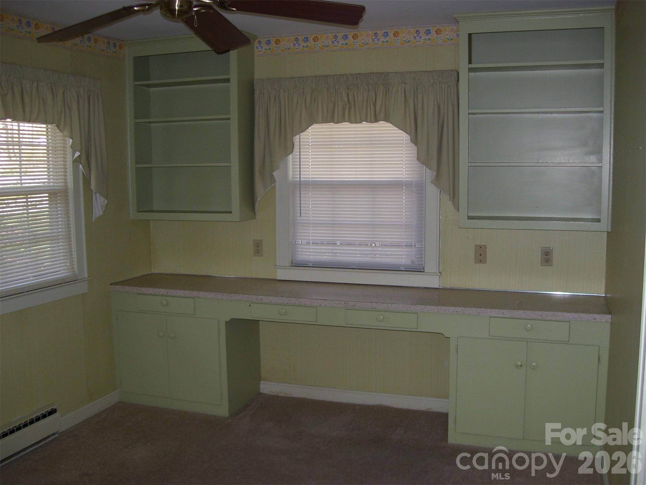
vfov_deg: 39.7
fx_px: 672
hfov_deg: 51.4
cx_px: 323
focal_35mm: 36
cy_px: 242
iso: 80
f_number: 2.7
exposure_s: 1/60
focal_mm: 6
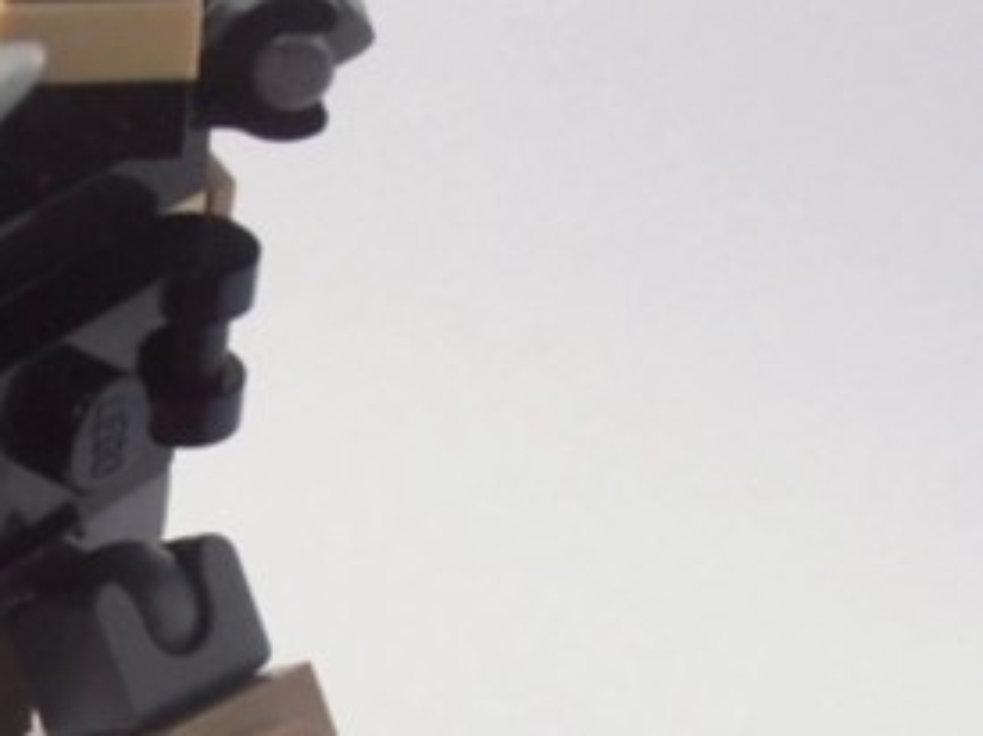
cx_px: -207
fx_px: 3435
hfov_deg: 15.7
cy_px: 741
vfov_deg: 12.1
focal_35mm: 121
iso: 80
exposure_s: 1/50
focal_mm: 6.61
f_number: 3.9
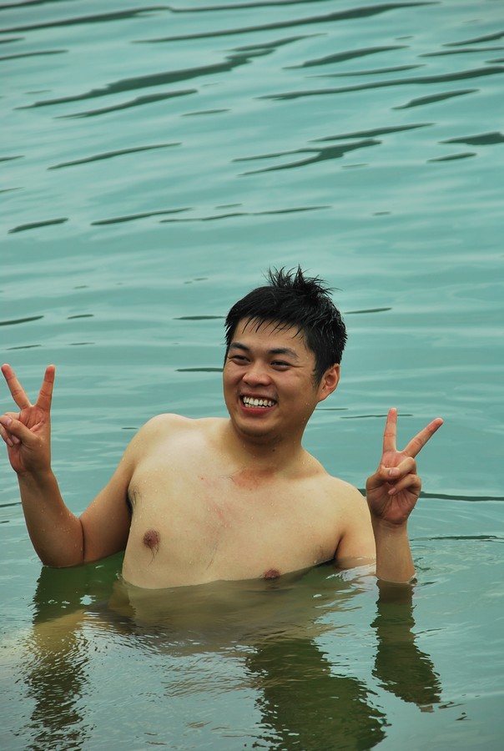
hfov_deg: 5.1
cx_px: 252
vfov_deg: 7.6
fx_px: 5644
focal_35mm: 270
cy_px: 376
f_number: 9
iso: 100
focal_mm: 180
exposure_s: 1/125
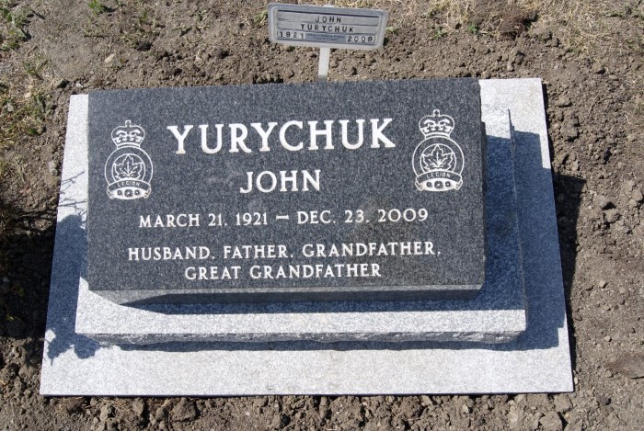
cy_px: 216
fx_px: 699
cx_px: 322
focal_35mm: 39
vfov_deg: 34.3
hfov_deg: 49.5
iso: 100
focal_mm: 26
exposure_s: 1/160
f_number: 9
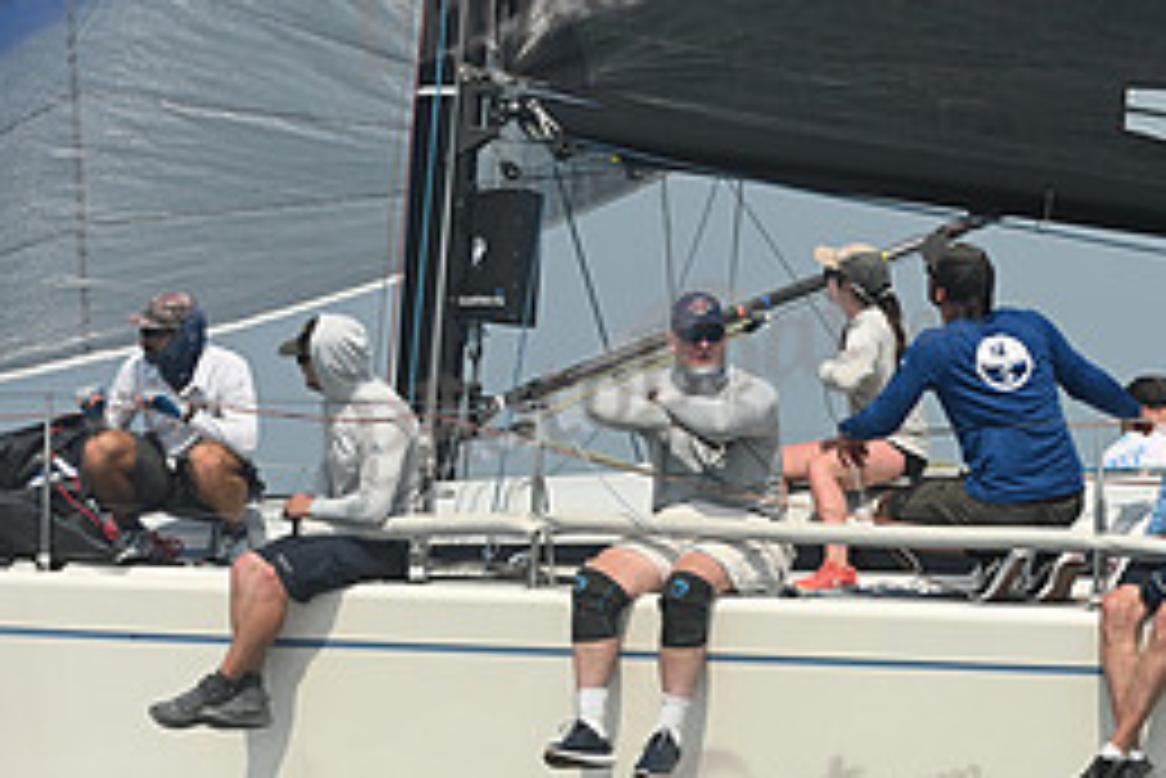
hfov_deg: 12.9
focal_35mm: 157
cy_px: 546
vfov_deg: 8.7
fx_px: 5088
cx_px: 1220
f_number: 8
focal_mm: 70
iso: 320
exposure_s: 1/1250
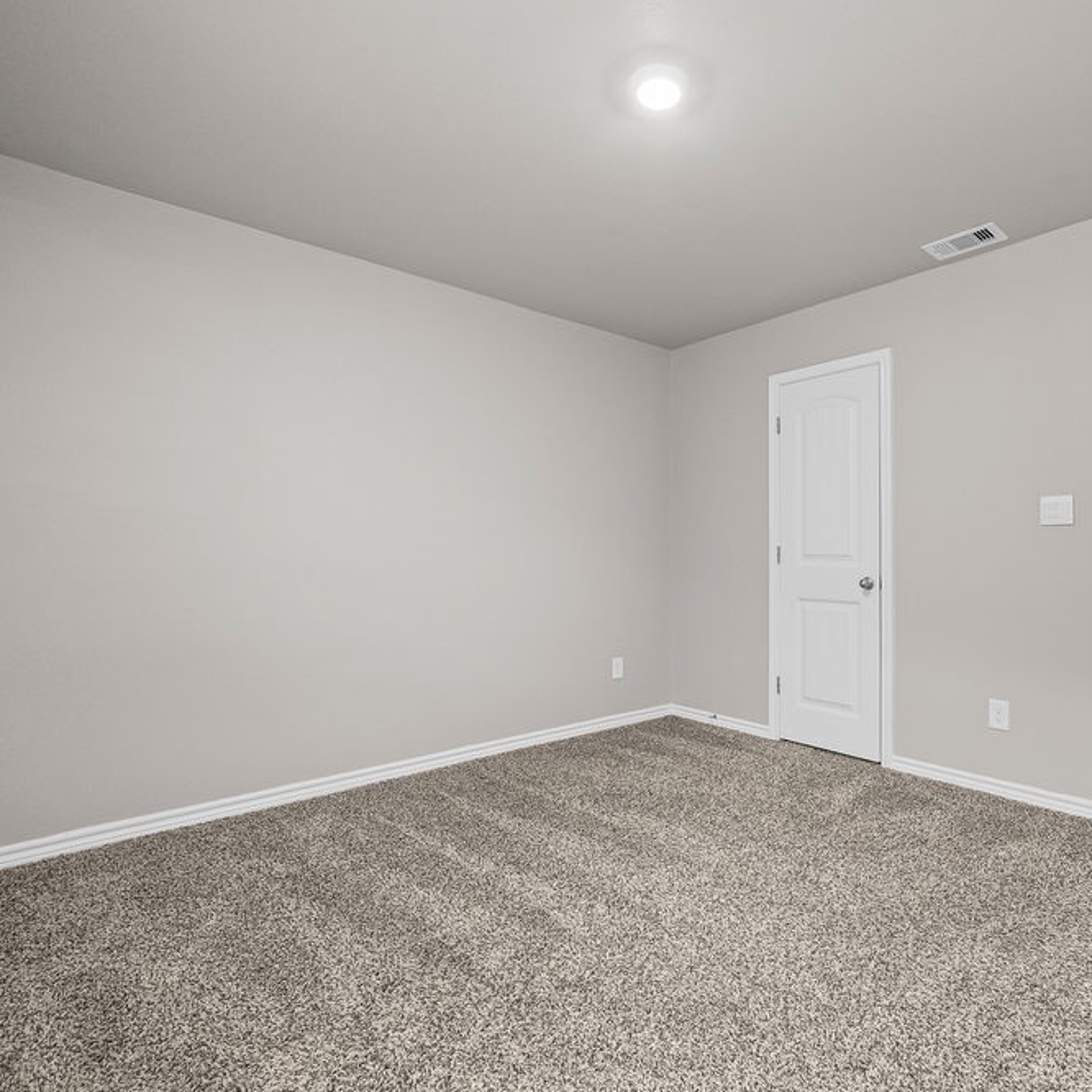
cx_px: 643
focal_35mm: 17
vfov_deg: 84.0
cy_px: 550
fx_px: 607
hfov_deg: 83.2
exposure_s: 1/30
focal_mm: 9
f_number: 3.5
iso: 6400
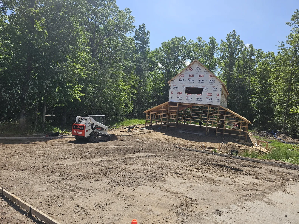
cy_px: 112
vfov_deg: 58.9
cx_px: 150
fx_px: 199
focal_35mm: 23
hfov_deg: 73.9
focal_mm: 6.3
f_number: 1.7
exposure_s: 1/675
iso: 10
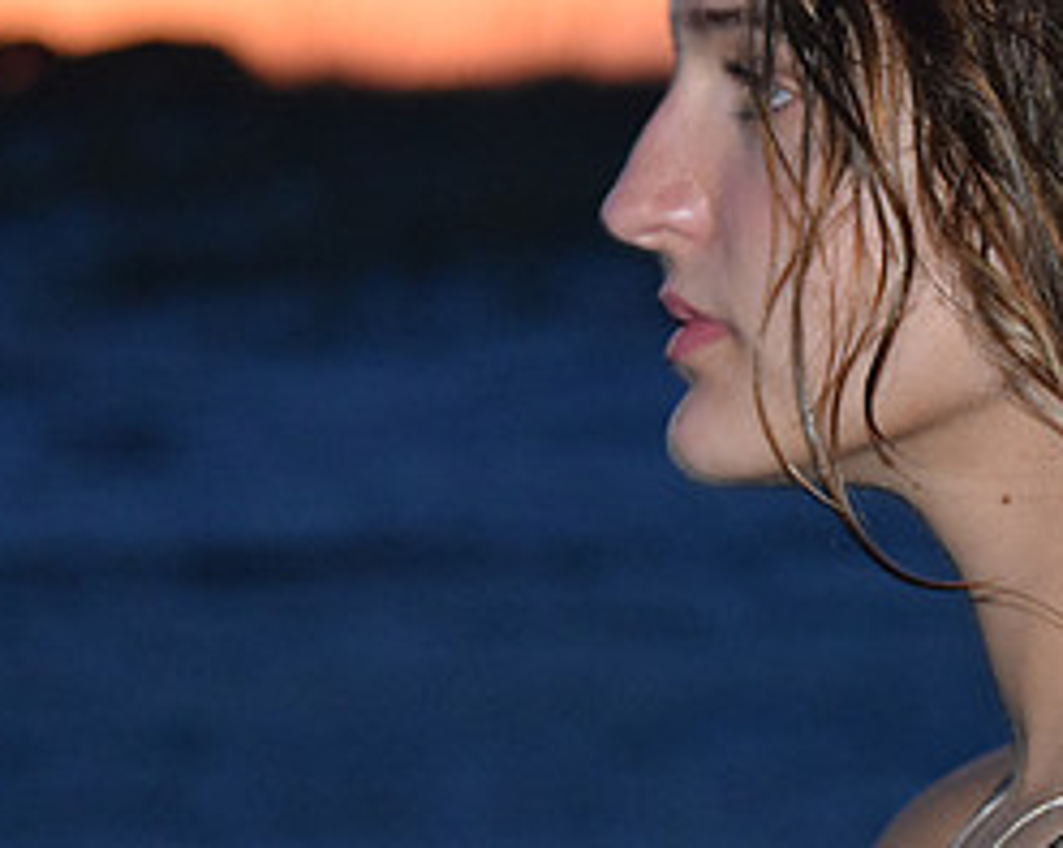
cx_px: 908
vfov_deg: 8.5
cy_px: 269
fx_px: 5722
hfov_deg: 10.6
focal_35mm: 182
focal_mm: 55
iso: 3200
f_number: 4
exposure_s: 1/10
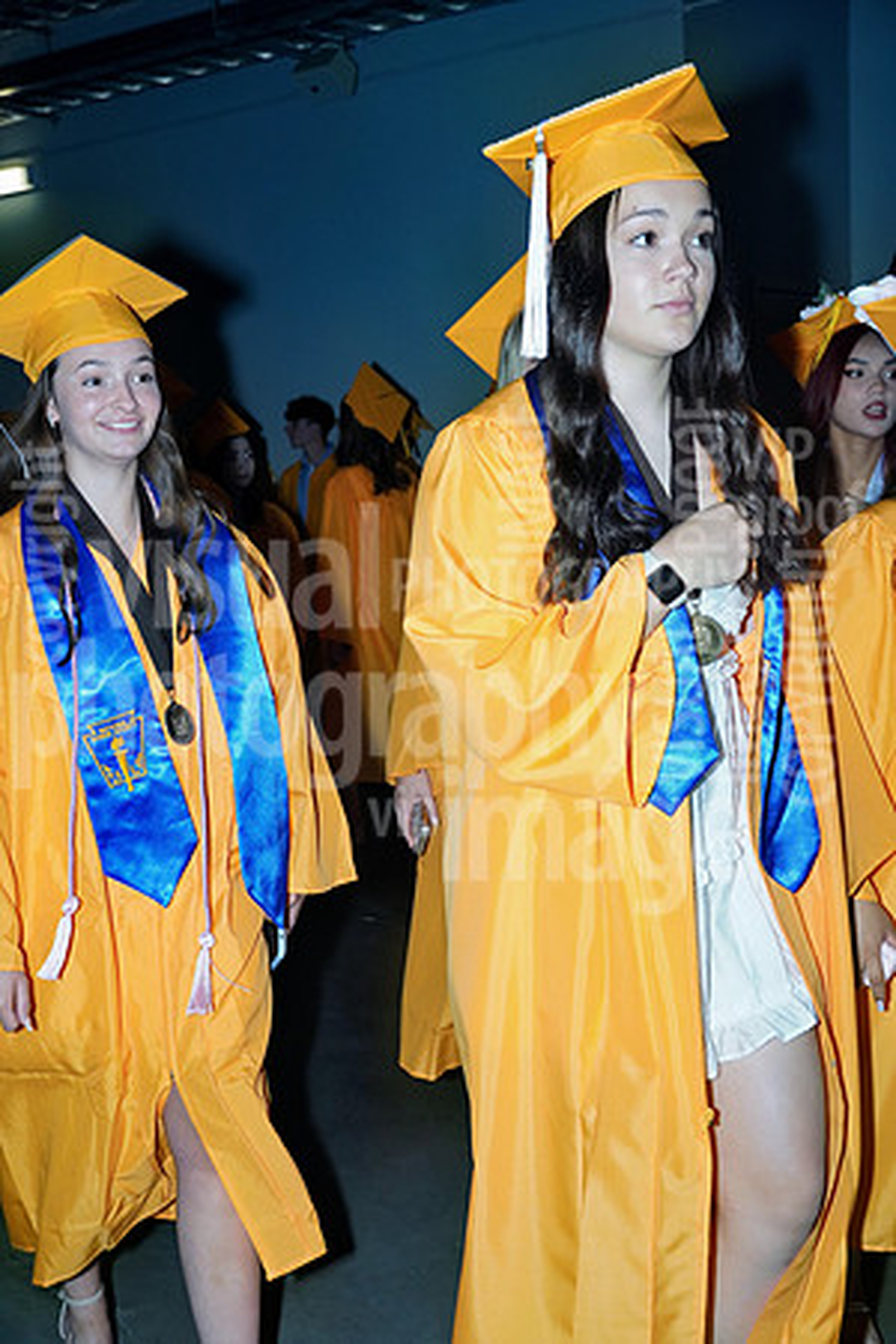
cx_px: 448
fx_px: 1736
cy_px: 672
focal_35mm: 46
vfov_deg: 42.3
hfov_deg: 28.9
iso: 1000
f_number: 4.5
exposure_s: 1/250
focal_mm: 31
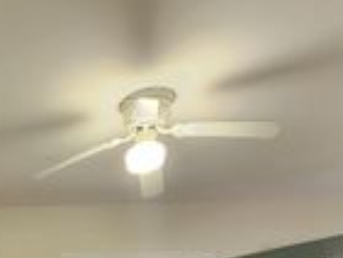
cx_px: -71
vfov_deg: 22.6
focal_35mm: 46
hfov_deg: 33.4
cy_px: 432
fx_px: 456
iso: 320
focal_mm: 2.2
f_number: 2.2
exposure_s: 1/40
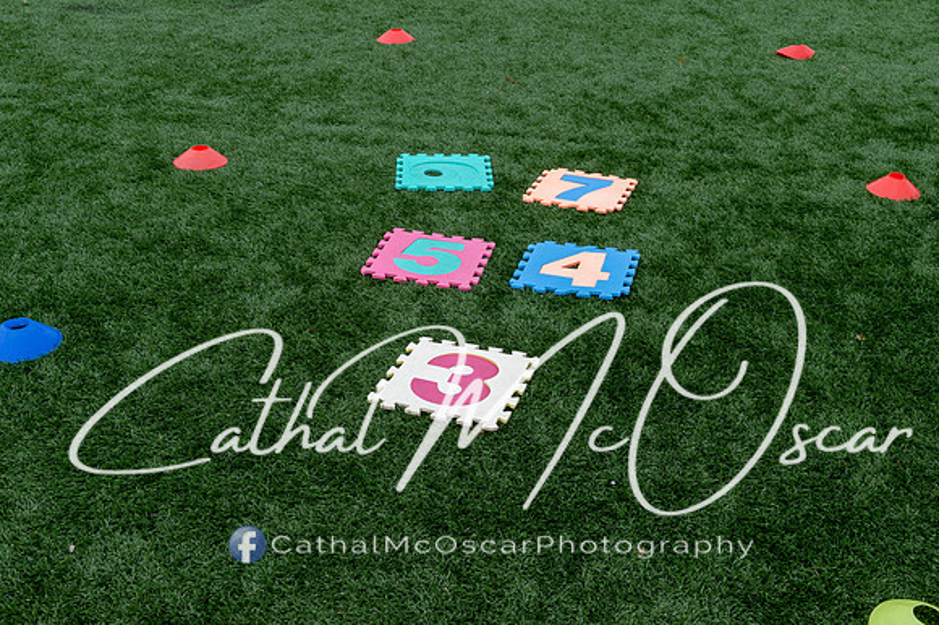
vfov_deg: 31.0
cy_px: 277
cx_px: 500
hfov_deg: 45.3
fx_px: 1126
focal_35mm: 43
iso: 360
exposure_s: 1/100
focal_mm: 38
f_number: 7.1
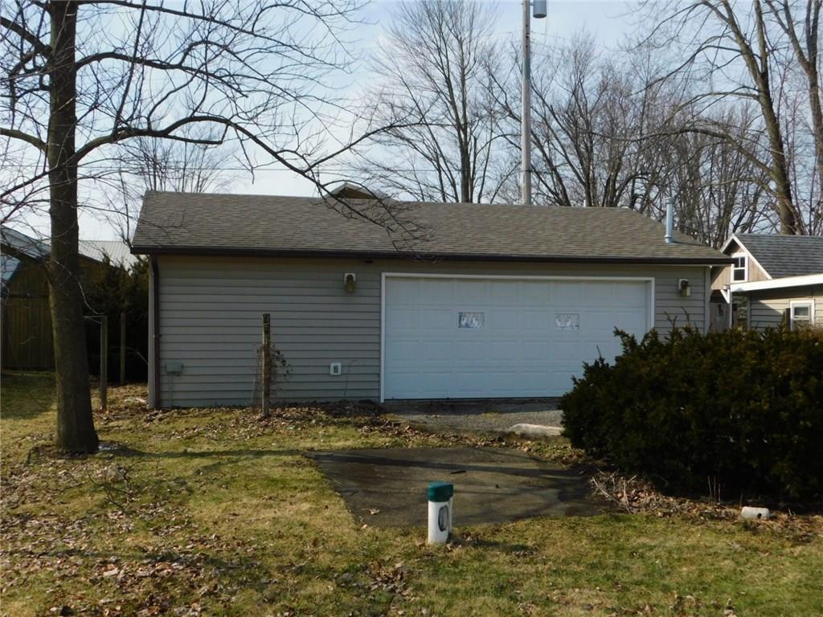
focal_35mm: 36
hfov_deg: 51.4
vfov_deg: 39.7
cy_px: 308
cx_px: 412
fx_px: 856
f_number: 3.5
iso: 125
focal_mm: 6.3
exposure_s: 1/1500
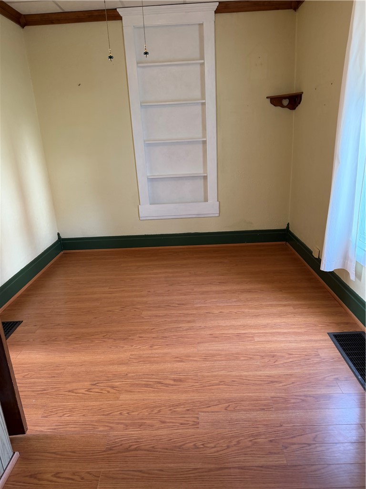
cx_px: 183
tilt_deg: -18.7
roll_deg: +3.8
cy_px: 244
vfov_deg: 71.6
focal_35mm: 24
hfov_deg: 56.8
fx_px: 338
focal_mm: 6.76
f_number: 1.78
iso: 160
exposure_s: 1/60
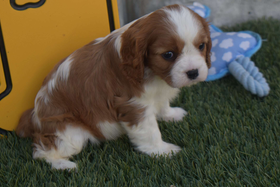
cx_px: 127
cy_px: 88
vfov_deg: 16.6
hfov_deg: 24.8
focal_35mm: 82
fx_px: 638
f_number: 5.6
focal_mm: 50
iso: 200
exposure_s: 1/250
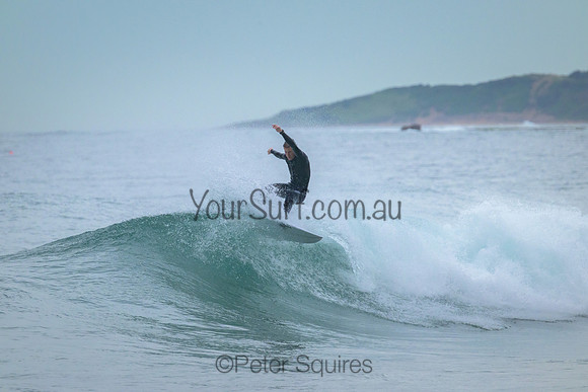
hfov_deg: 3.3
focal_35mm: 620
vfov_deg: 2.2
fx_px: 10129
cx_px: 294
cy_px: 196
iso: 3200
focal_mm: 620
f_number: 11
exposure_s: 1/1250
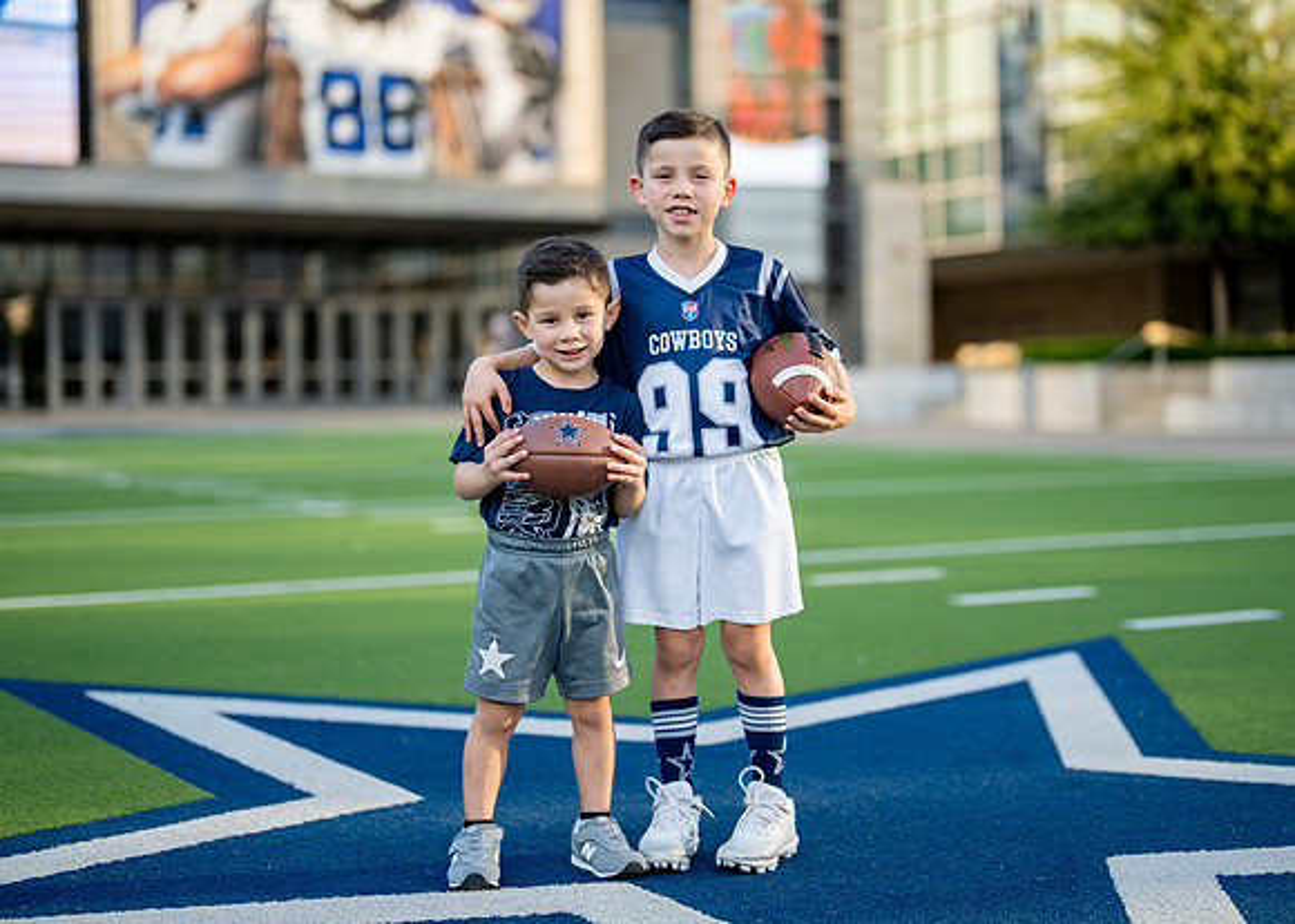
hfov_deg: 32.5
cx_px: 680
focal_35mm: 60
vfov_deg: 23.5
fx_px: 2221
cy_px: 412
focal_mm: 50
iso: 100
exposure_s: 1/2000
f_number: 1.2
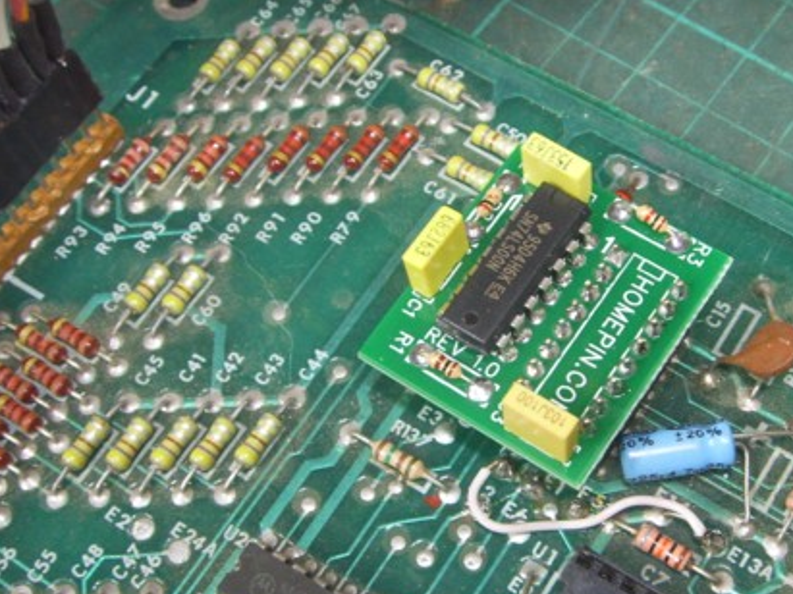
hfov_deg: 33.4
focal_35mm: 57
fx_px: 1305
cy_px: 370
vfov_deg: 25.6
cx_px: 546
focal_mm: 6.6
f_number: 3.5
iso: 63
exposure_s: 1/8
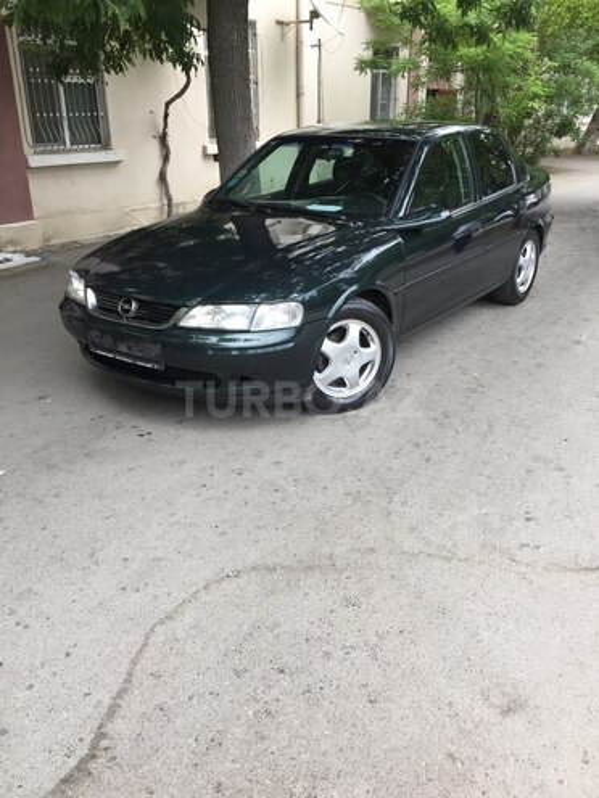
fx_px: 669
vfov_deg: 61.7
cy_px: 399
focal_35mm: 29
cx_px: 300
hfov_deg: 48.2
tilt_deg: -22.4
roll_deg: +0.9
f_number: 2.2
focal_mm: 4.15
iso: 32
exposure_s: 1/171
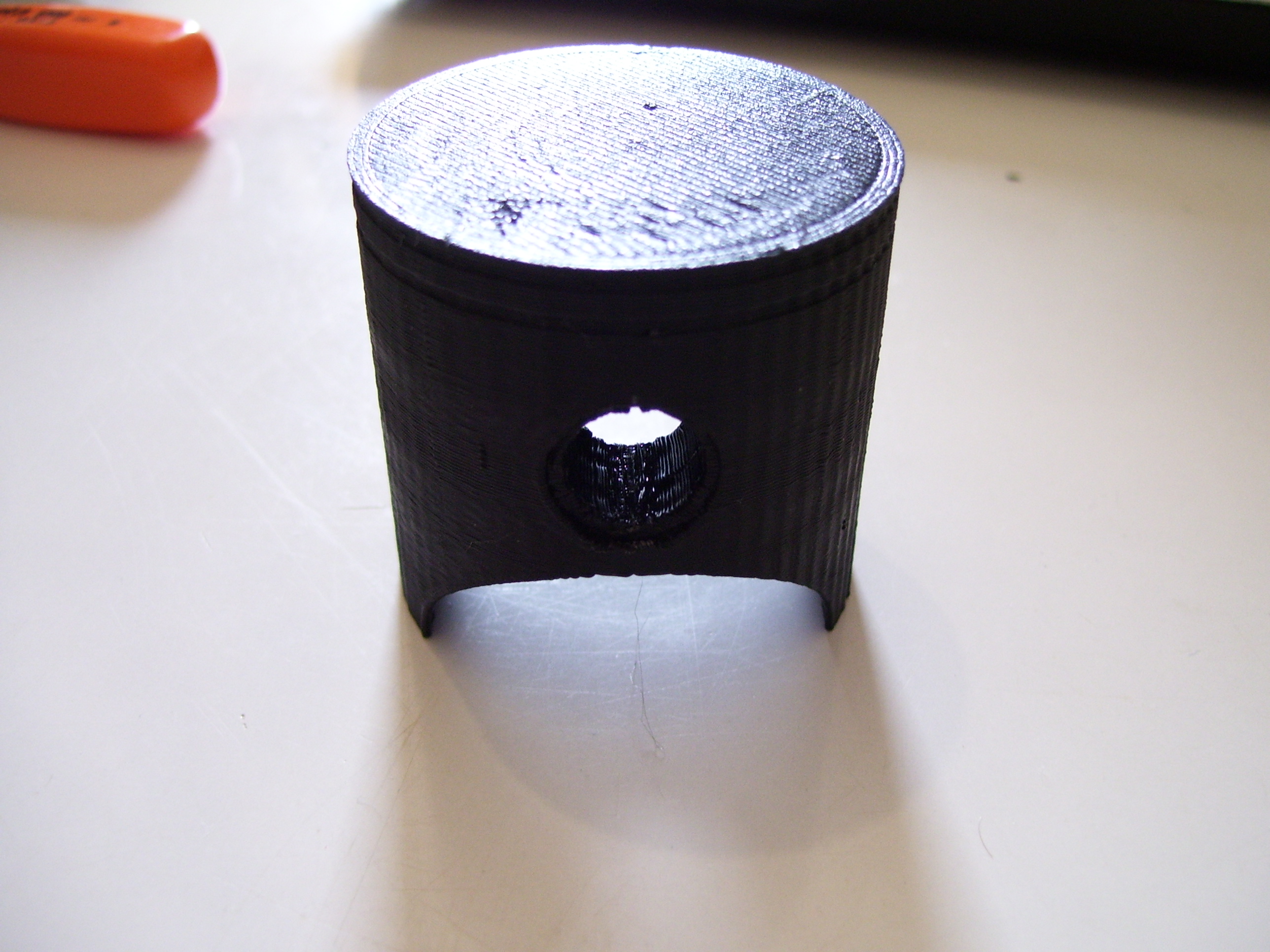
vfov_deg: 38.7
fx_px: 1357
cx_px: 635
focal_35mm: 37
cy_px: 476
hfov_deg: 50.1
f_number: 2.7
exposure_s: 1/20
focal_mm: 6
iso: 160
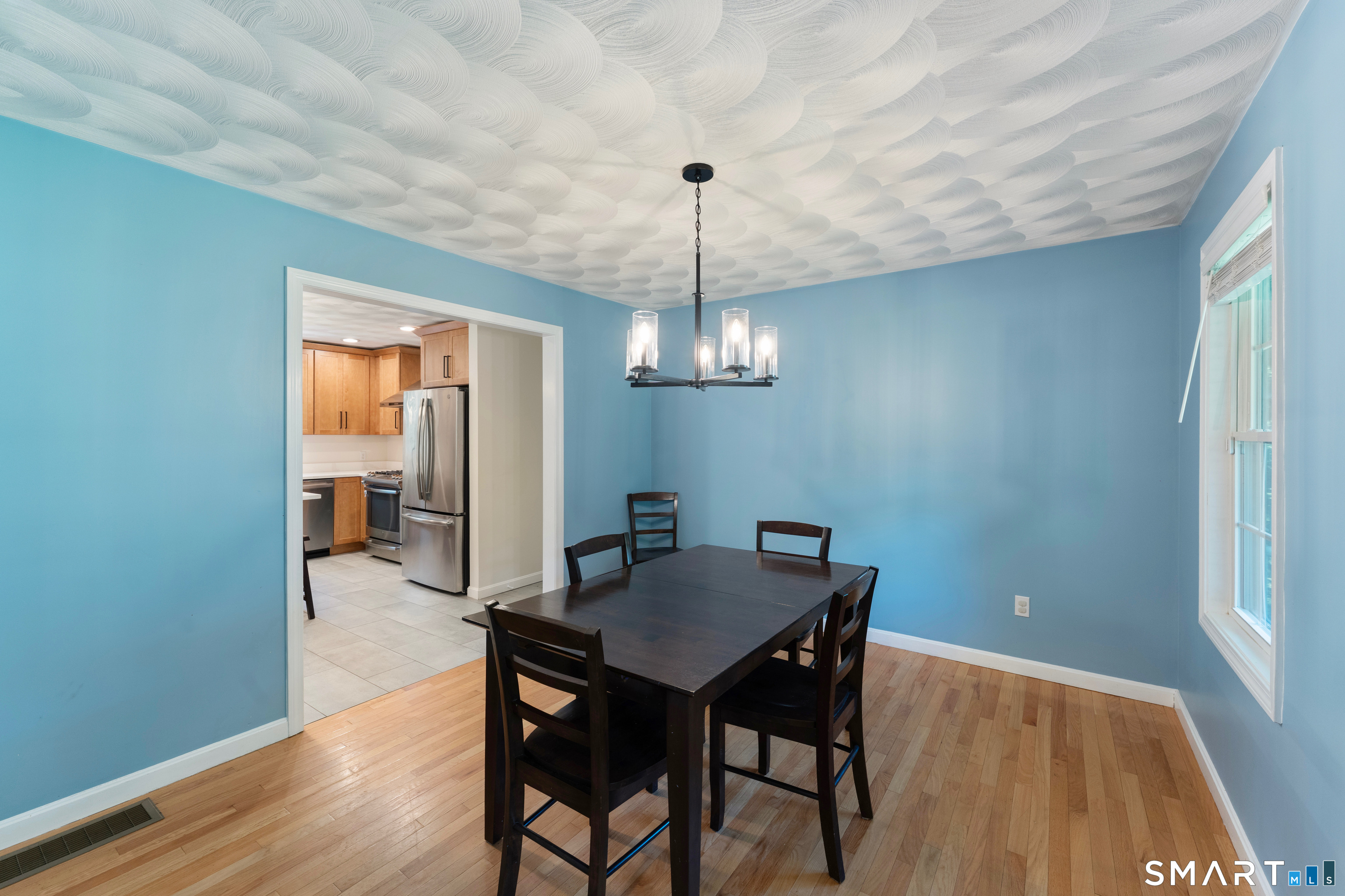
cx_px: 672
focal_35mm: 15
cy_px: 448
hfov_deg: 101.9
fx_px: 545
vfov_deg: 78.8
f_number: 8
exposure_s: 1/5
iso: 800
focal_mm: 14.6
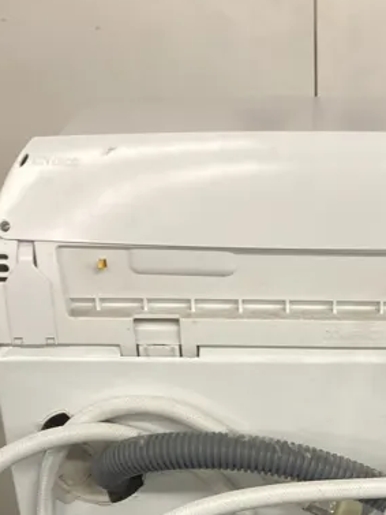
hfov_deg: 19.0
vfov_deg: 23.9
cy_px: 572
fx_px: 1129
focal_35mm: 76
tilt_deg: -35.9
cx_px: 359
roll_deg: -2.2
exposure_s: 1/50
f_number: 1.8
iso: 64
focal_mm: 3.99
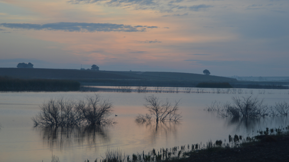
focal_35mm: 129
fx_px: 989
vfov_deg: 9.4
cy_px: 67
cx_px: 144
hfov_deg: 16.6
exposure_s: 1/60
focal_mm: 82
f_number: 5.3
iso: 100
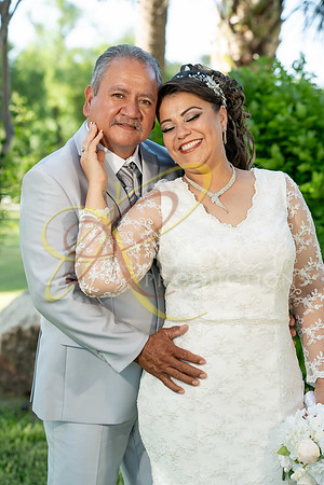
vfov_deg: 26.0
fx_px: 1053
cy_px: 242
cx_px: 162
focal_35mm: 78
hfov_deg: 17.5
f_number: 4
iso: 500
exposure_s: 1/500
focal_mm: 78
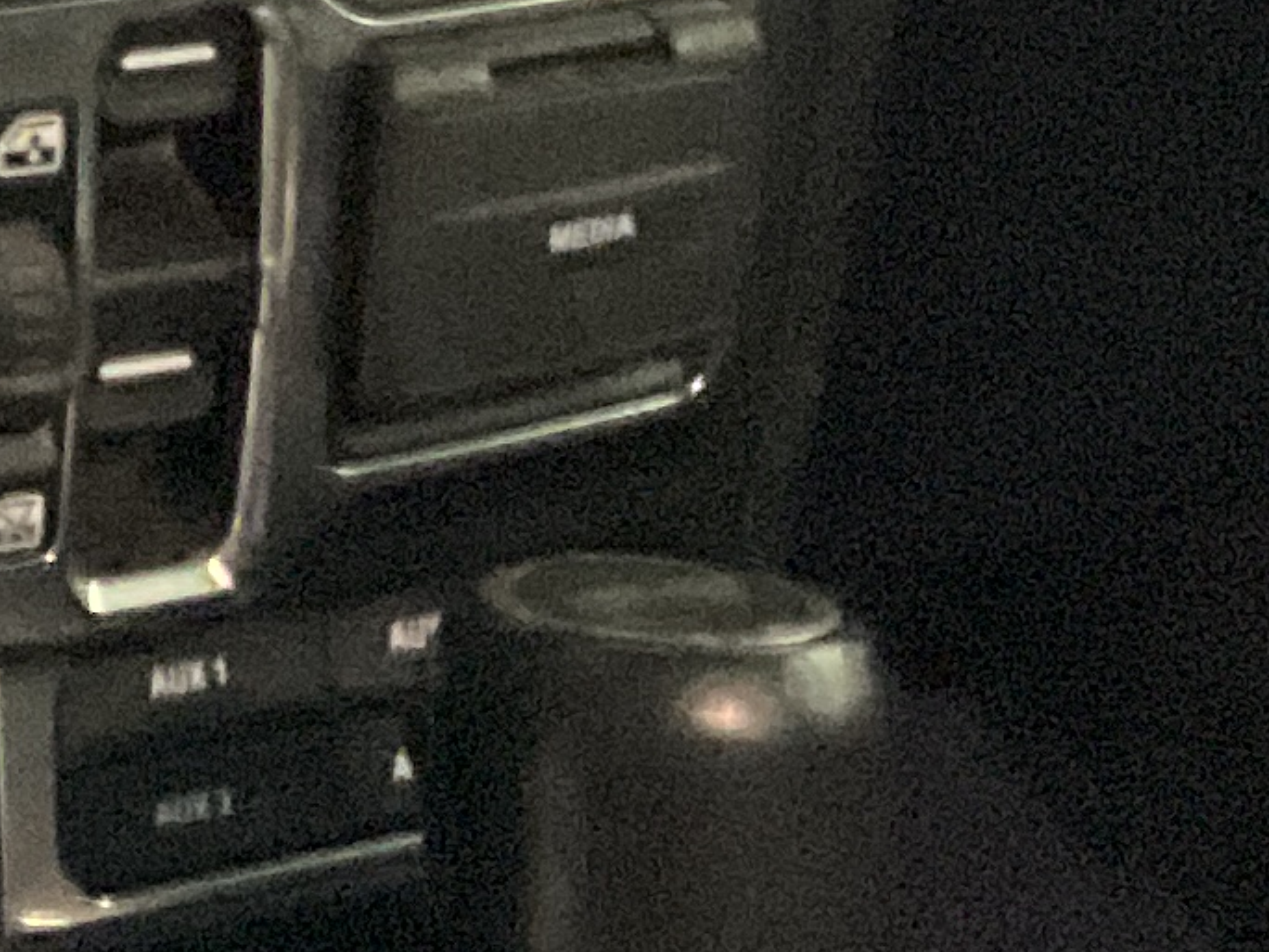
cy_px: -922
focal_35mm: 171
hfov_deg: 10.2
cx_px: -1692
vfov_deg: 8.3
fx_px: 6269
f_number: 1.8
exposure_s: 1/30
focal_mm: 3
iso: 400
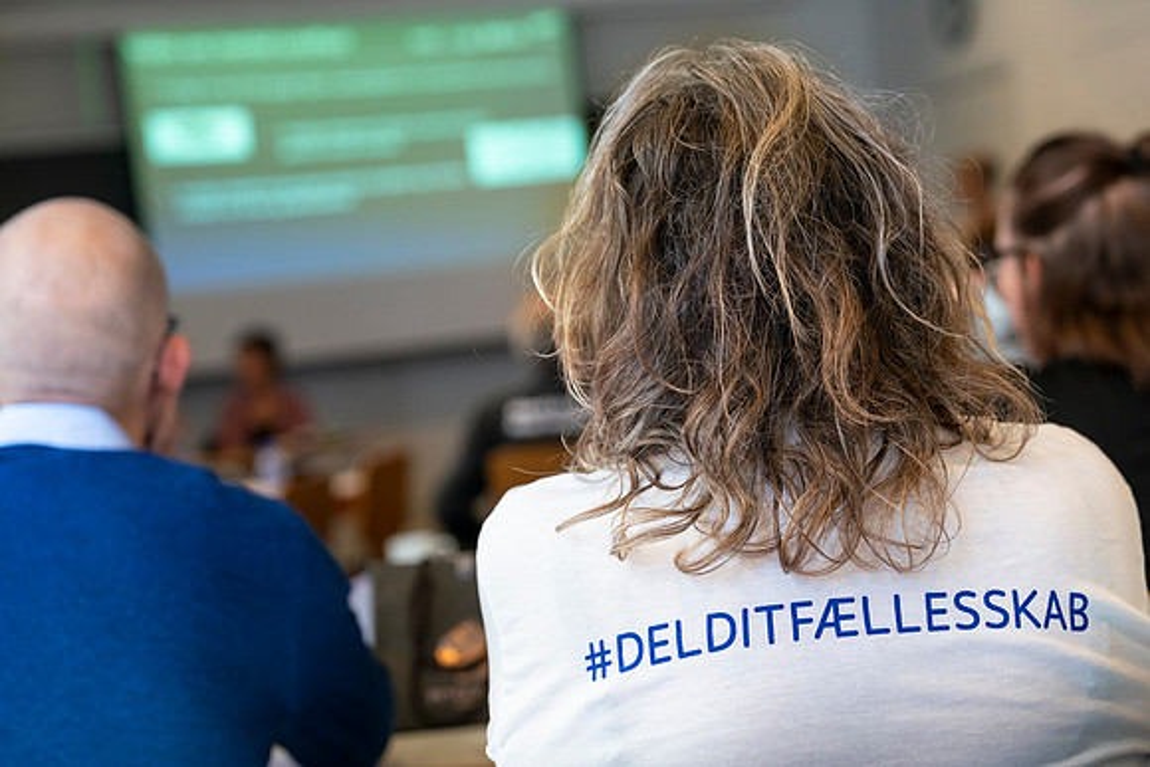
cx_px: 672
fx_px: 2034
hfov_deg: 31.5
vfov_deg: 21.3
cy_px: 446
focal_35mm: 64
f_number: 2.8
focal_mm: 54
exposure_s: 1/250
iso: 1000
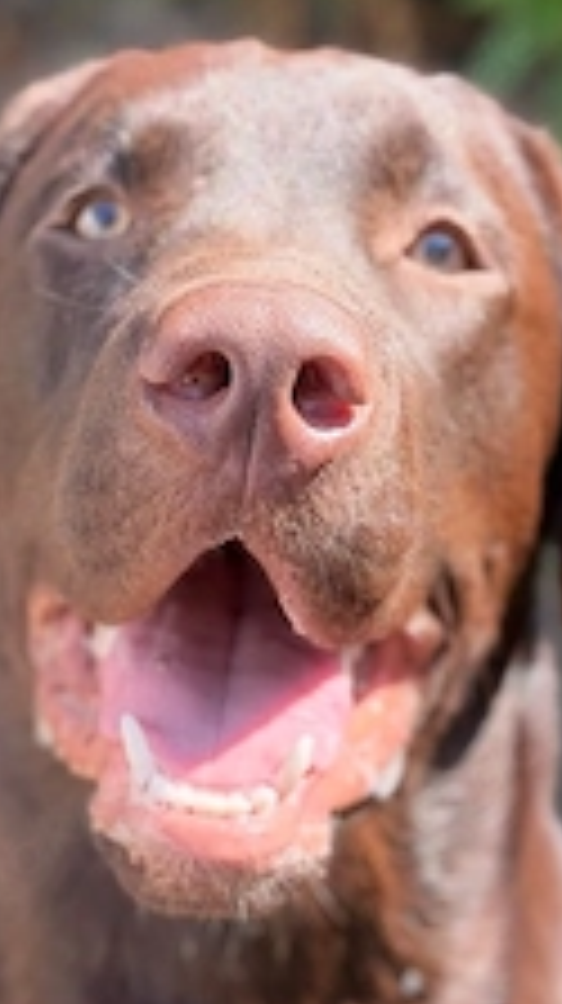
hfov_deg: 12.8
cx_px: 162
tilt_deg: -37.8
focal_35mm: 94
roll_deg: -4.0
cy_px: 527
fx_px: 2497
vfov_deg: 22.7
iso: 64
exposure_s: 1/503
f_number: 1.78
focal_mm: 6.76
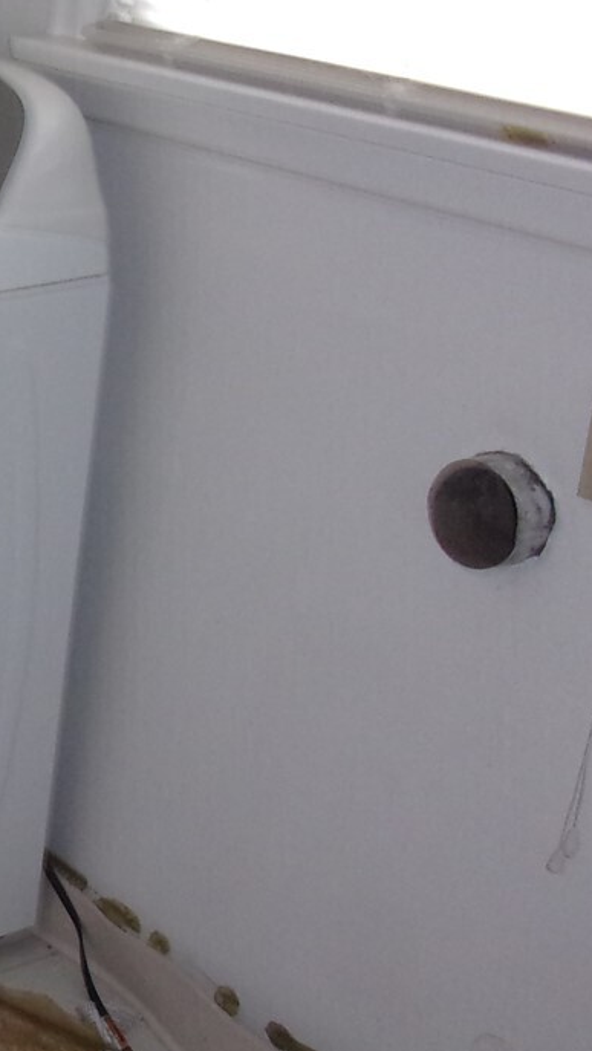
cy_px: 486
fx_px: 1979
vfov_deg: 29.7
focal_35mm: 71
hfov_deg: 14.9
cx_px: -456
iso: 200
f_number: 3.9
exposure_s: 1/34
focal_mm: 5.1
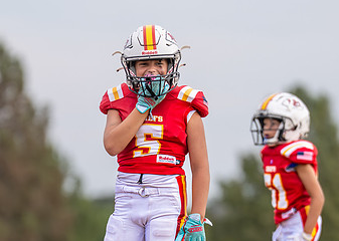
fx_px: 6435
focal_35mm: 669
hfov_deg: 3.0
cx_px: 122
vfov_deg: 2.1
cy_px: 189
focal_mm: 200
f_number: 2.8
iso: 160
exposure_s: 1/1600
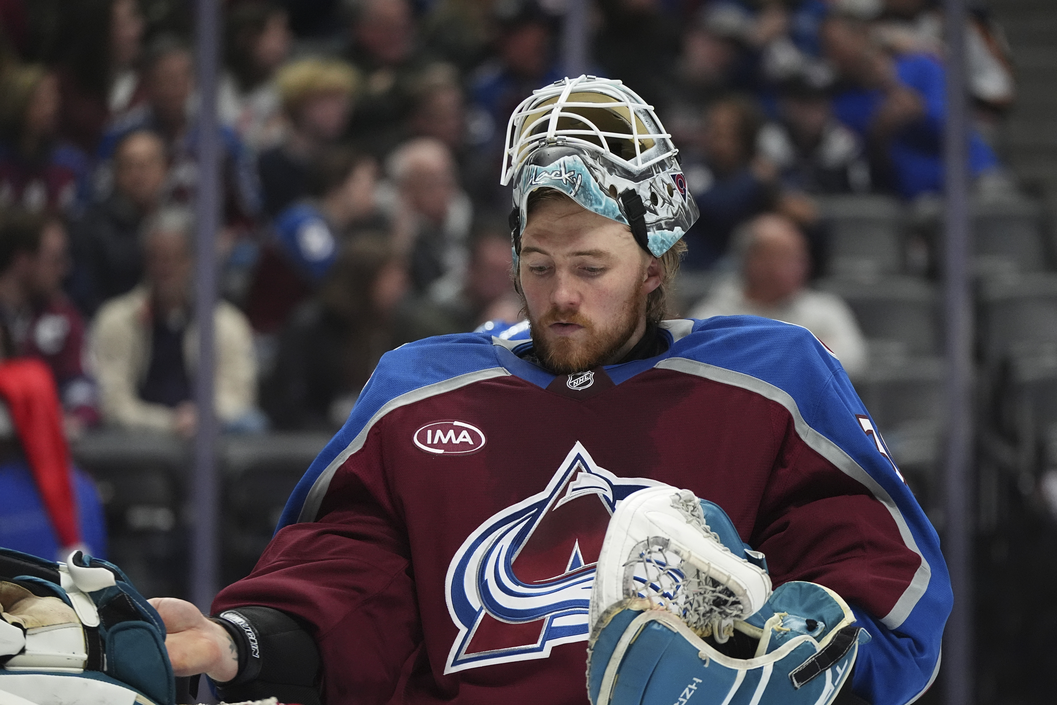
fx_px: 8514
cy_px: 352
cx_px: 528
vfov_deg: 4.7
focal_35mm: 290
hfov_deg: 7.1
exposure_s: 1/1250
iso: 6400
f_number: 5.6
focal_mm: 290
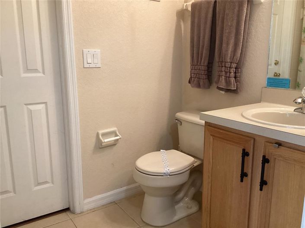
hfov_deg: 58.4
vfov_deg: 45.4
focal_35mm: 31
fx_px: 273
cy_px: 114
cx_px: 152
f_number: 2.4
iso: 320
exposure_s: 1/60
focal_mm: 3.3
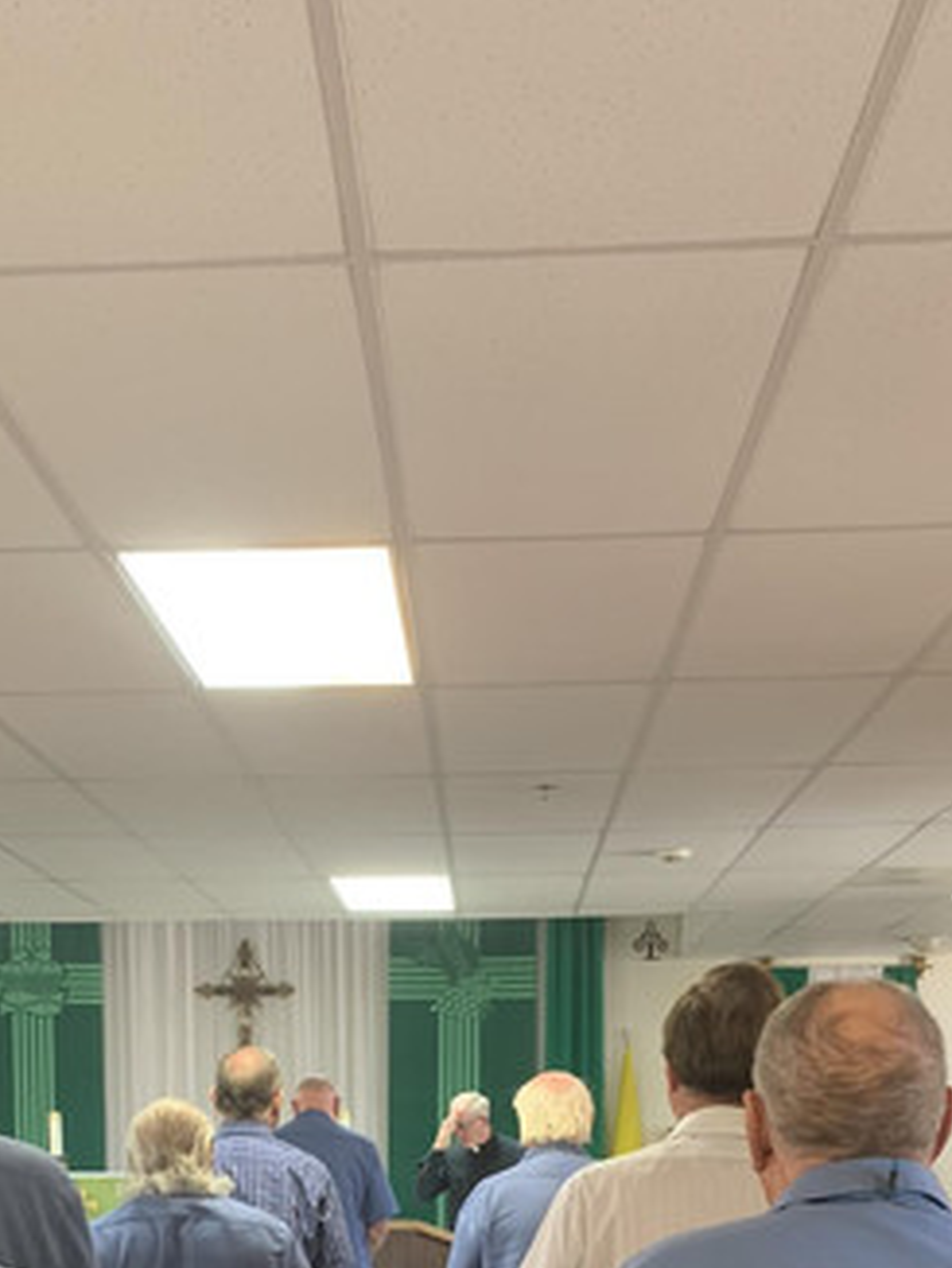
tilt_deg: -1.9
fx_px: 1868
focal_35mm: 51
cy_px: 1241
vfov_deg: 34.4
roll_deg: -0.6
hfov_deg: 28.5
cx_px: 361
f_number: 1.8
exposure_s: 1/60
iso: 200
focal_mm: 4.25
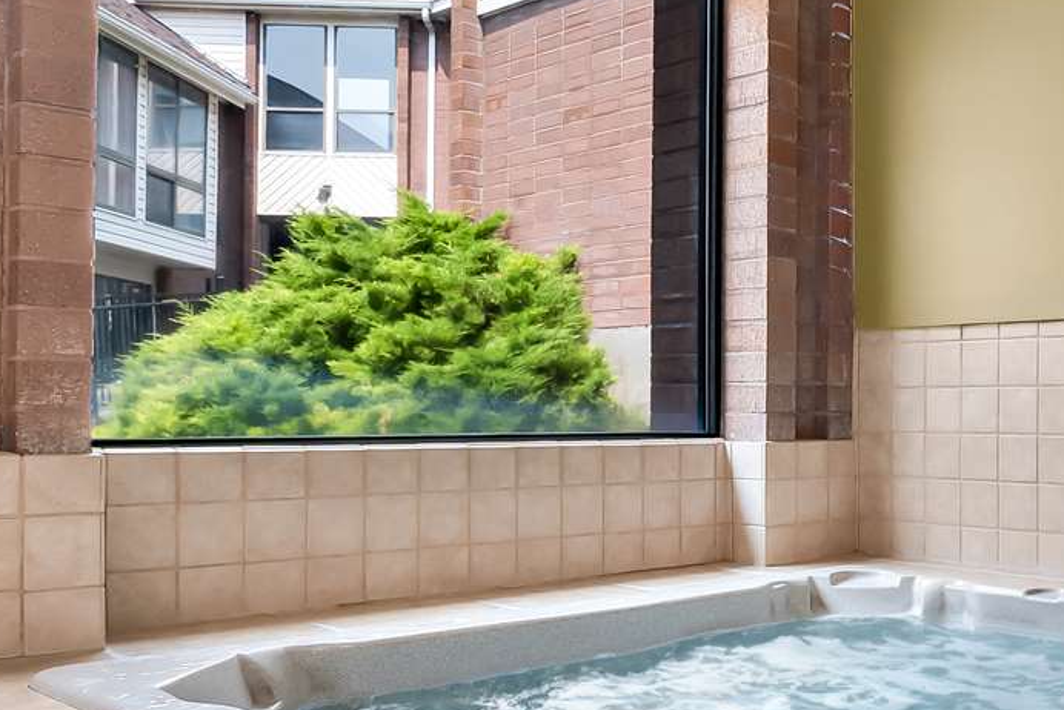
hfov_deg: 45.9
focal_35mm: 39
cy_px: 383
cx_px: 910
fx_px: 1153
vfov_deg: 34.2
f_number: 9
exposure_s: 2
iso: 50
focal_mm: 12
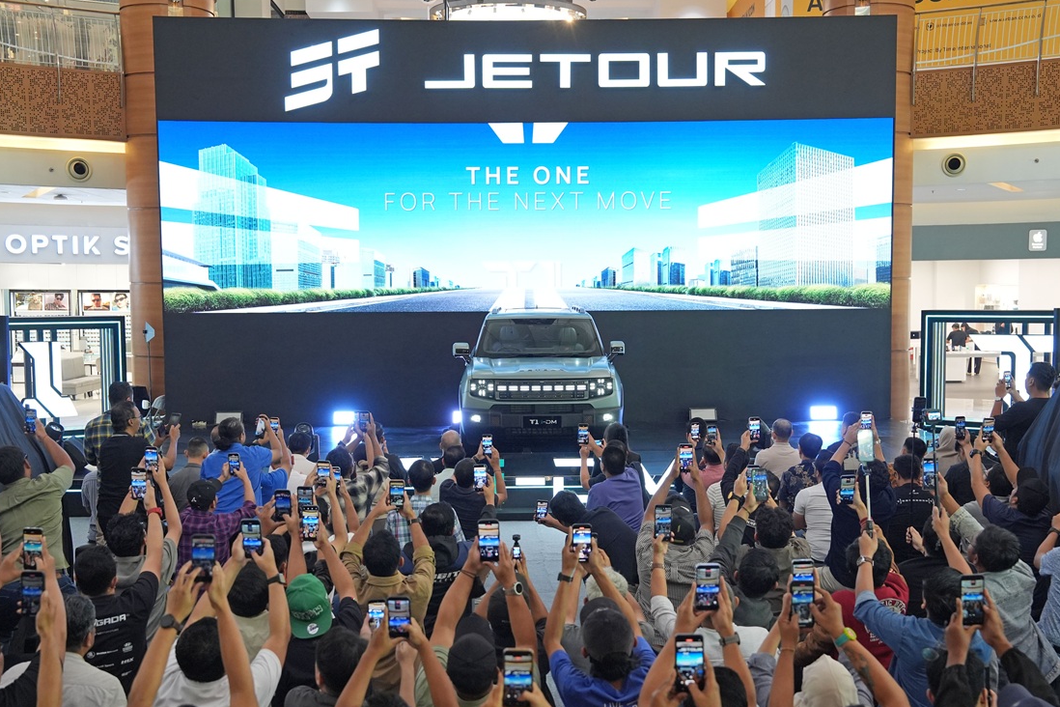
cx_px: 552
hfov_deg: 41.9
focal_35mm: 47
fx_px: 1384
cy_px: 381
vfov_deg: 28.6
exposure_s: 1/250
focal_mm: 43
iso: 2500
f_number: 4
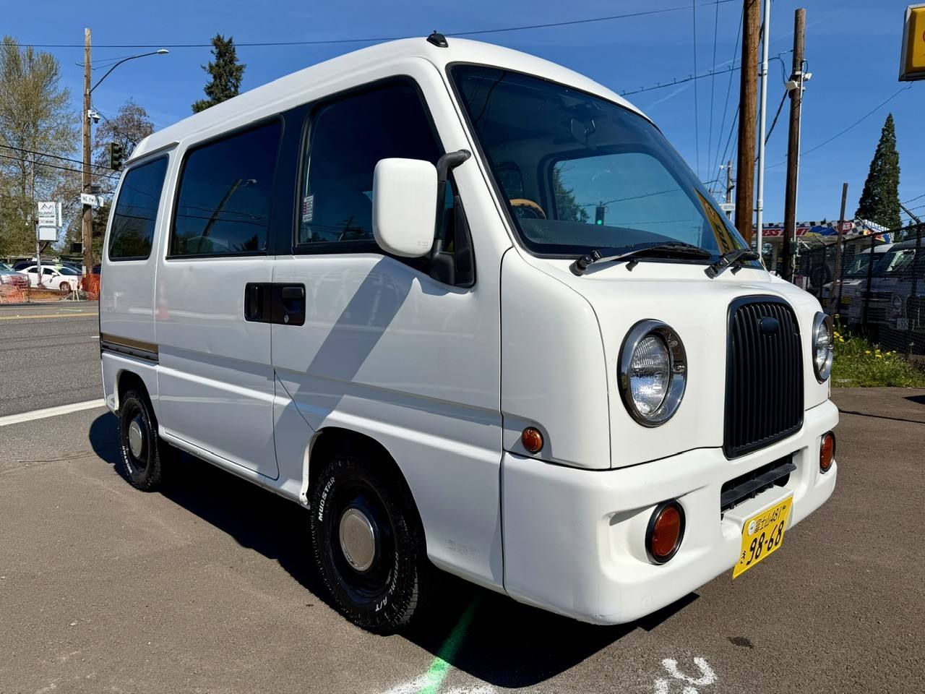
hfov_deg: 71.6
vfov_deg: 56.8
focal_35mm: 24
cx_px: 462
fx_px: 641
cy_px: 347
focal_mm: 6.76
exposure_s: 1/9091
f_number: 1.78
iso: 80
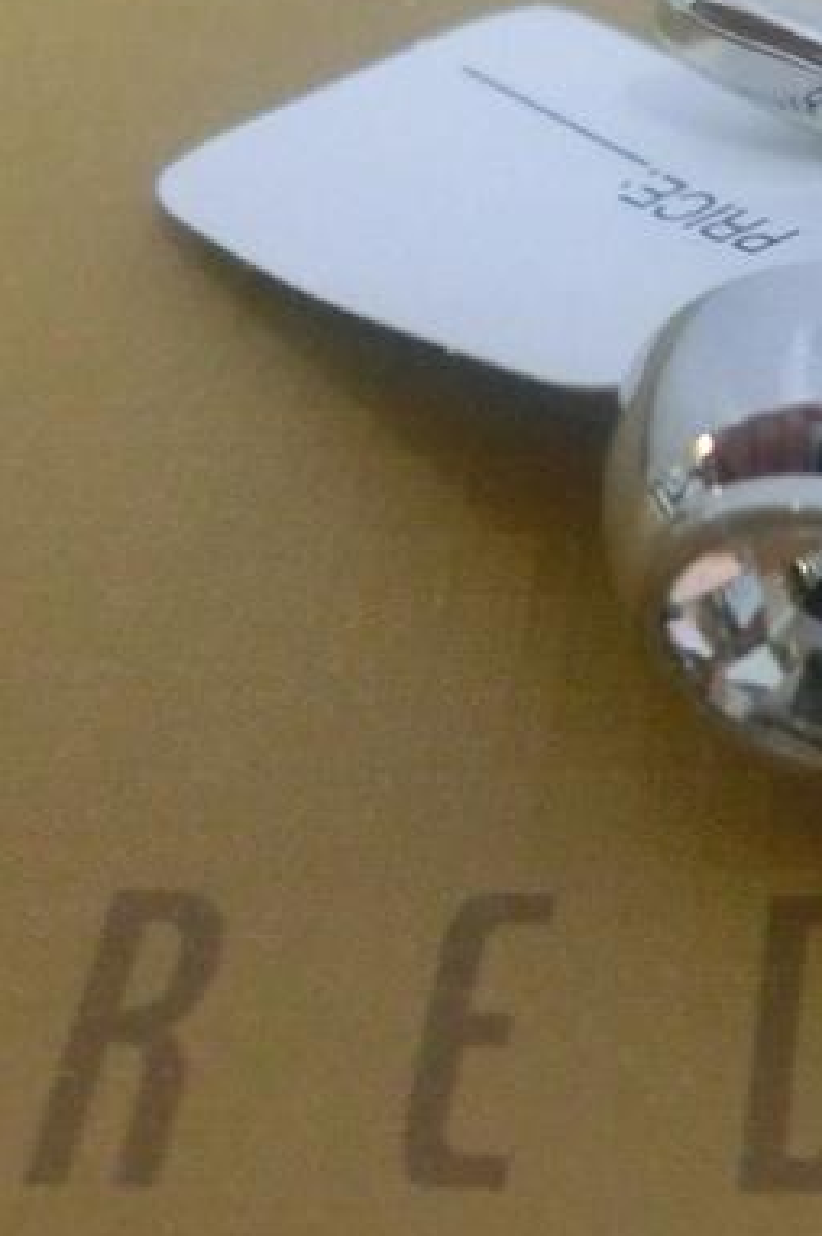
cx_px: 1136
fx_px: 2299
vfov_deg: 30.0
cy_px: 472
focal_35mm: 67
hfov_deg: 18.5
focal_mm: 4.24
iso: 800
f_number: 3
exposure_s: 1/40
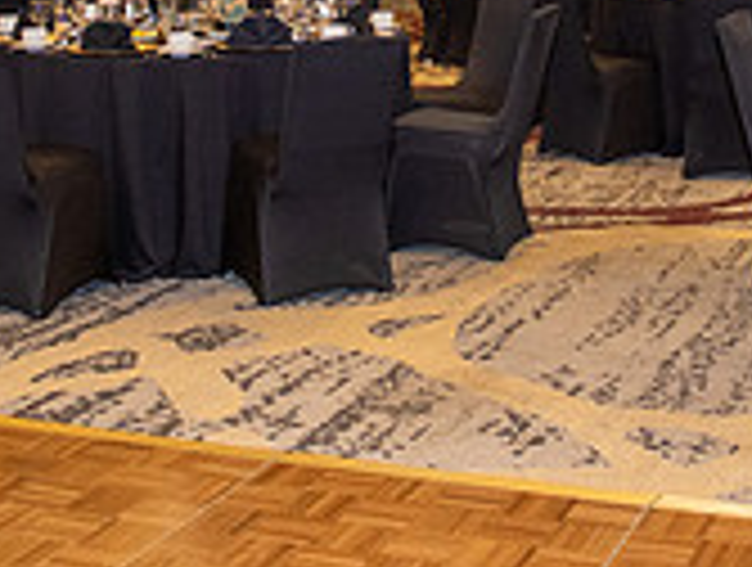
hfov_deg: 24.3
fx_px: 1742
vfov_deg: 17.2
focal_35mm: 80
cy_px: -209
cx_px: 459
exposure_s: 1/125
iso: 1600
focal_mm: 24
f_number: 2.8
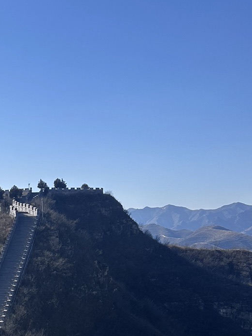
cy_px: 261
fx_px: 670
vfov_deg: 27.7
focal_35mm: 69
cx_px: -20
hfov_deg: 20.4
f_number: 1.78
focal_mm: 6.86
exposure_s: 1/5525
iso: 80
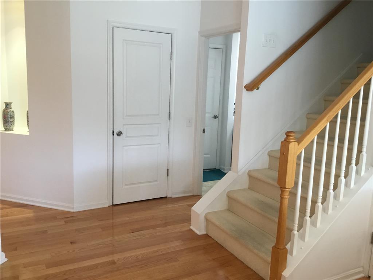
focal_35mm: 31
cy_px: 140
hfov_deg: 58.4
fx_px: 334
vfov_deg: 45.4
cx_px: 186
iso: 100
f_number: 2.4
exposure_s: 1/30
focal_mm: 3.3
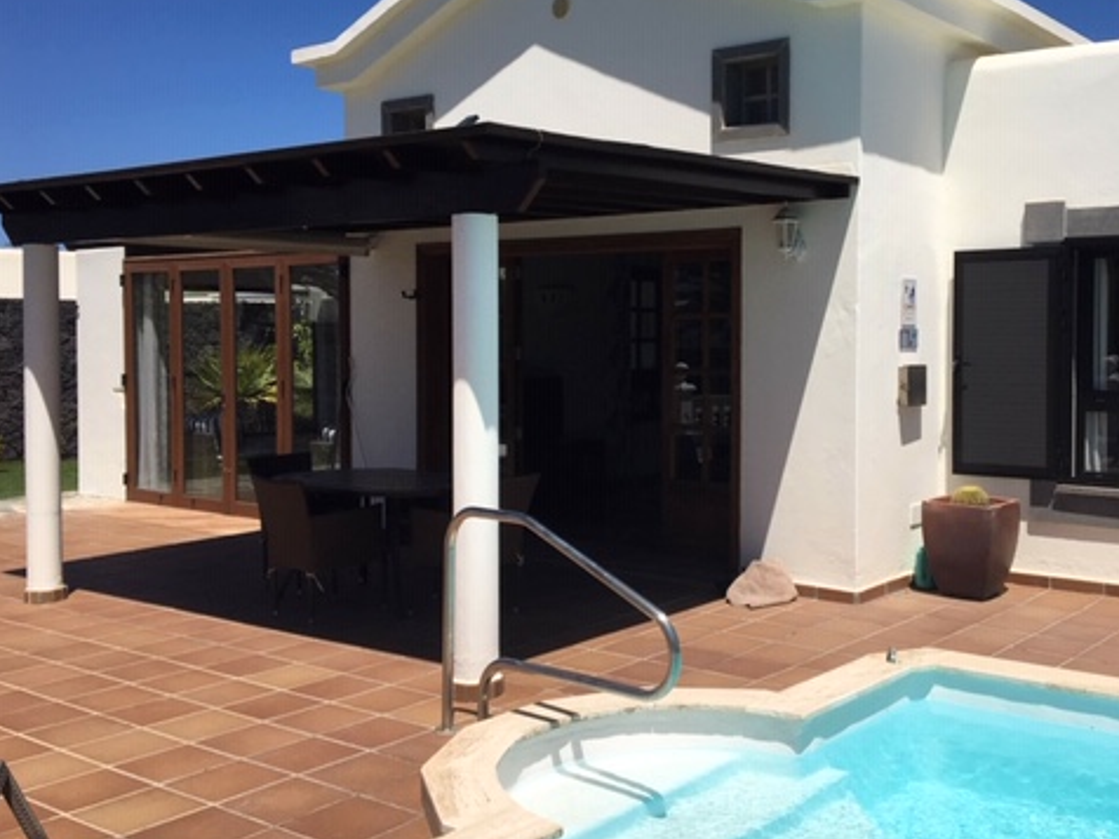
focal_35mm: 39
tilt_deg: -1.7
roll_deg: -0.4
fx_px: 1261
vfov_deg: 36.8
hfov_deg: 47.5
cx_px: 691
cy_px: 378
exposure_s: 1/3497
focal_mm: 4.15
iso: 25
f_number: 2.2
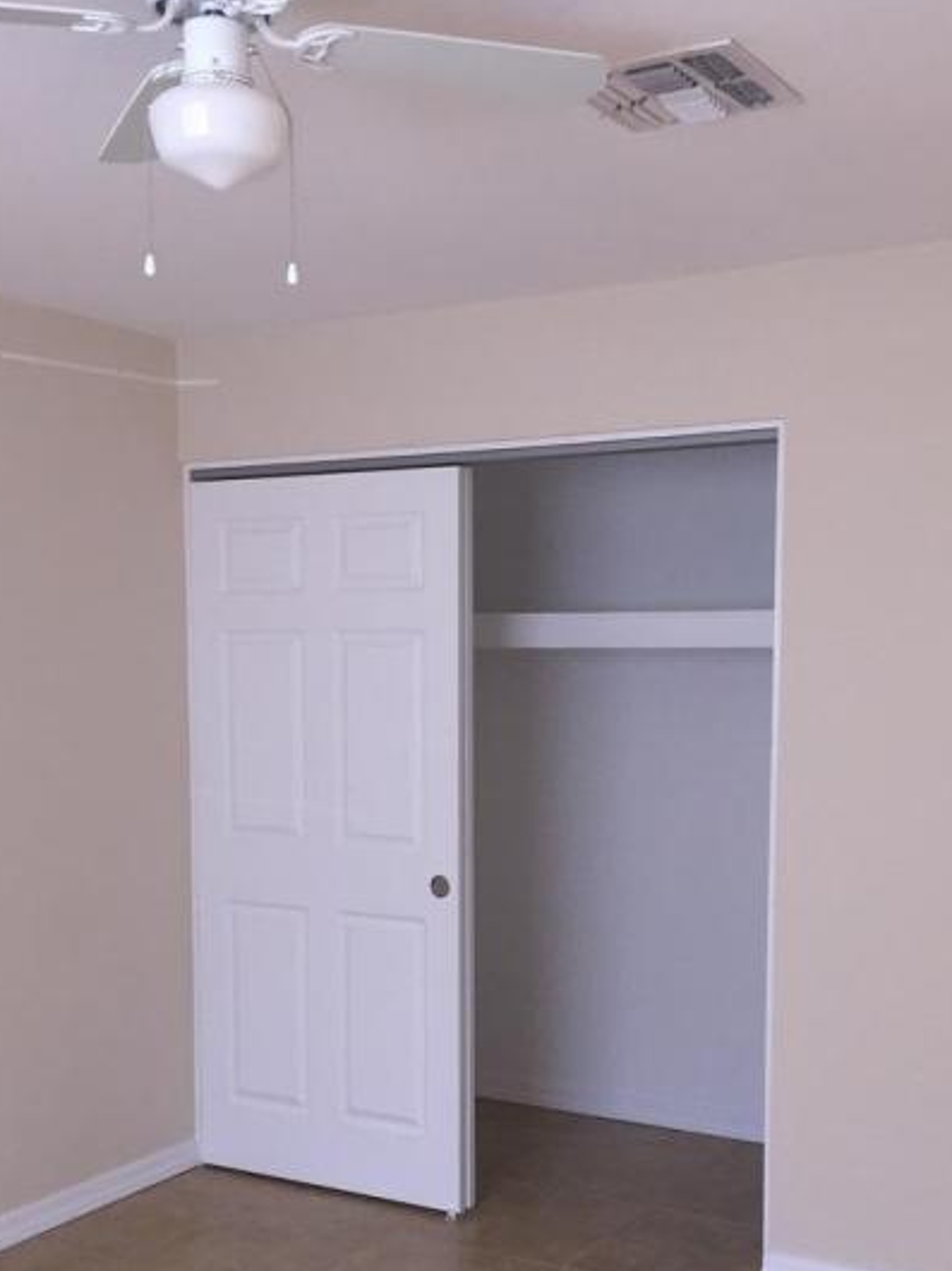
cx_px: 538
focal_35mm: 42
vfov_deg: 44.3
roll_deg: -0.5
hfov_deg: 34.3
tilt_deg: -5.0
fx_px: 1541
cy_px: 817
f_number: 2.2
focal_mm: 4.15
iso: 80
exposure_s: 1/30
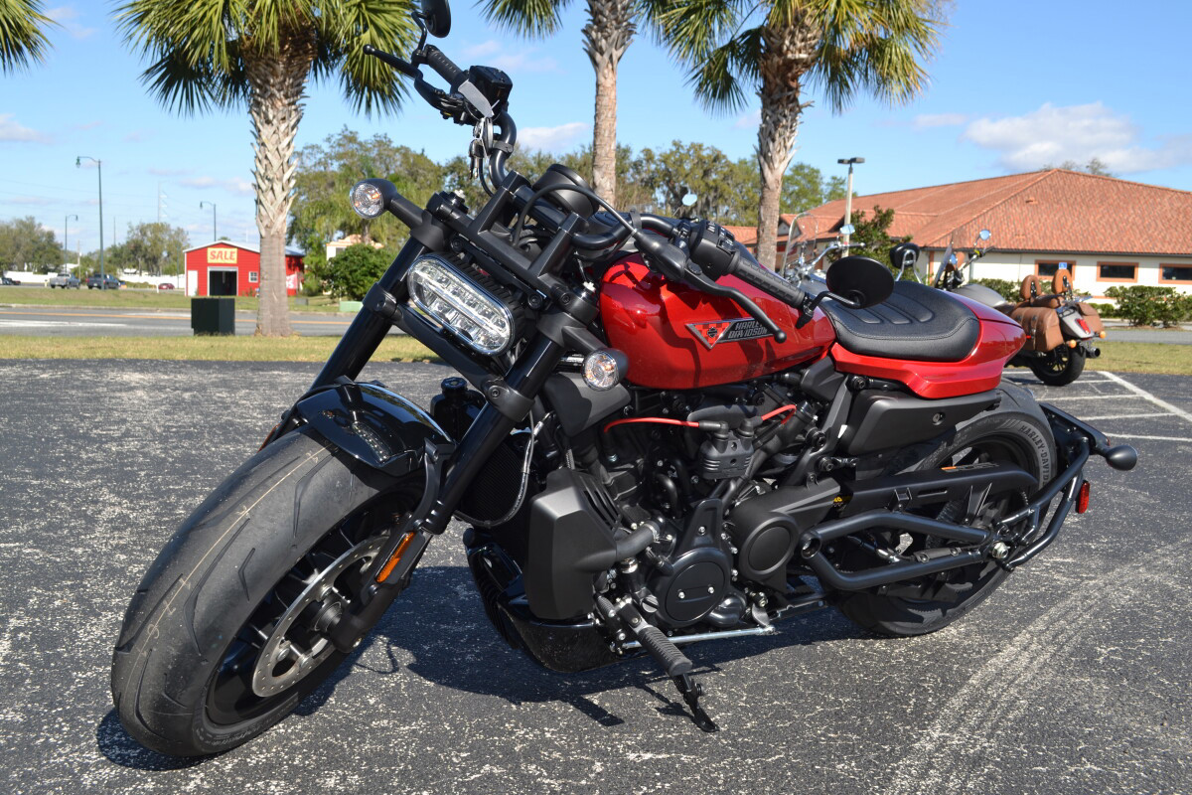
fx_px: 1192
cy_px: 398
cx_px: 596
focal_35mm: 36
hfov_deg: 53.1
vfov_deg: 36.9
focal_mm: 24
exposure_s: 1/200
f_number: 7.1
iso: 100
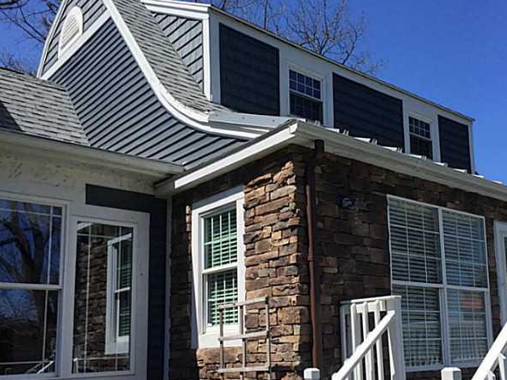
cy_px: 251
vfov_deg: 36.5
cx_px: 336
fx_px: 571
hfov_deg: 47.1
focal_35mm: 39
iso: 32
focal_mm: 4.15
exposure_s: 1/2639
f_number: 2.2
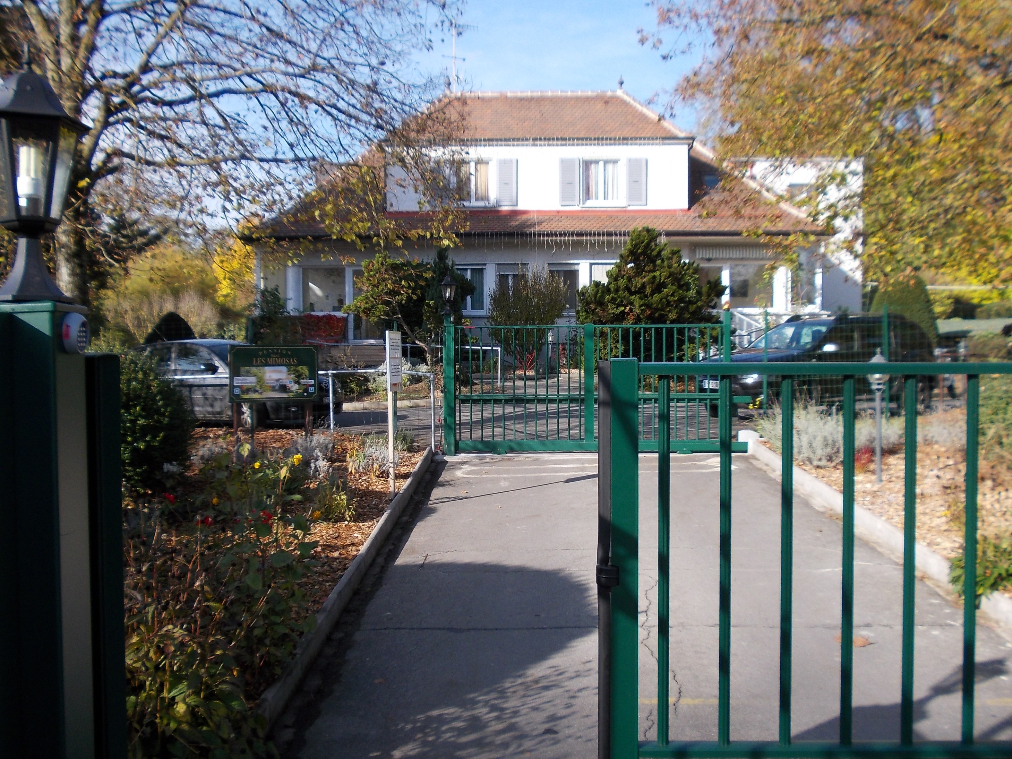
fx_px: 1111
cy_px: 380
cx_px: 506
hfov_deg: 49.0
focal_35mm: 38
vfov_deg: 37.7
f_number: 3.1
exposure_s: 1/500
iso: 80
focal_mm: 5.3
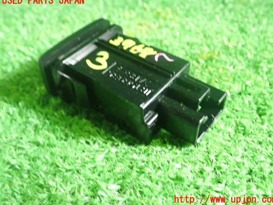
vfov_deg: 36.8
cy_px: 100
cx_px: 140
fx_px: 307
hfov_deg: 47.9
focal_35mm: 39
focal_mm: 6.83
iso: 800
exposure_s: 1/40
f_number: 2.7
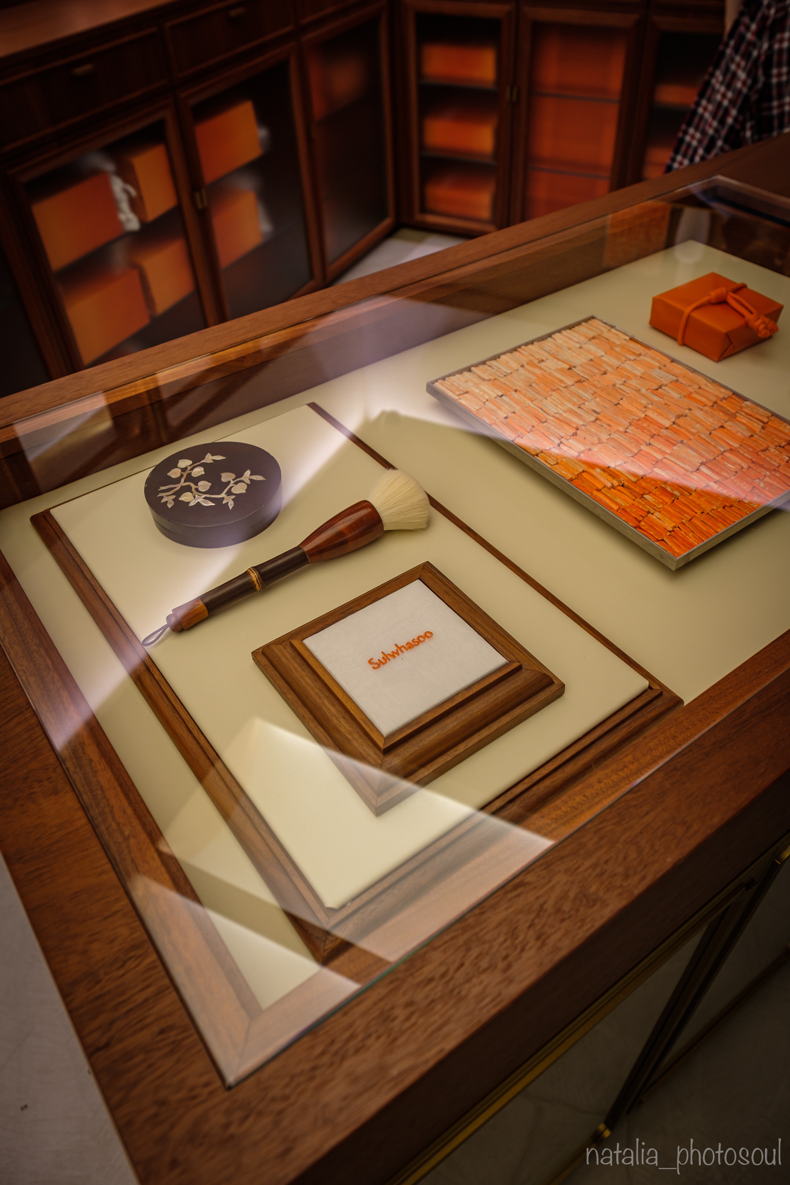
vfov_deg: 71.5
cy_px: 577
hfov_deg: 51.3
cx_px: 398
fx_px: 823
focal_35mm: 25
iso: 200
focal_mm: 16
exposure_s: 1/125
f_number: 4
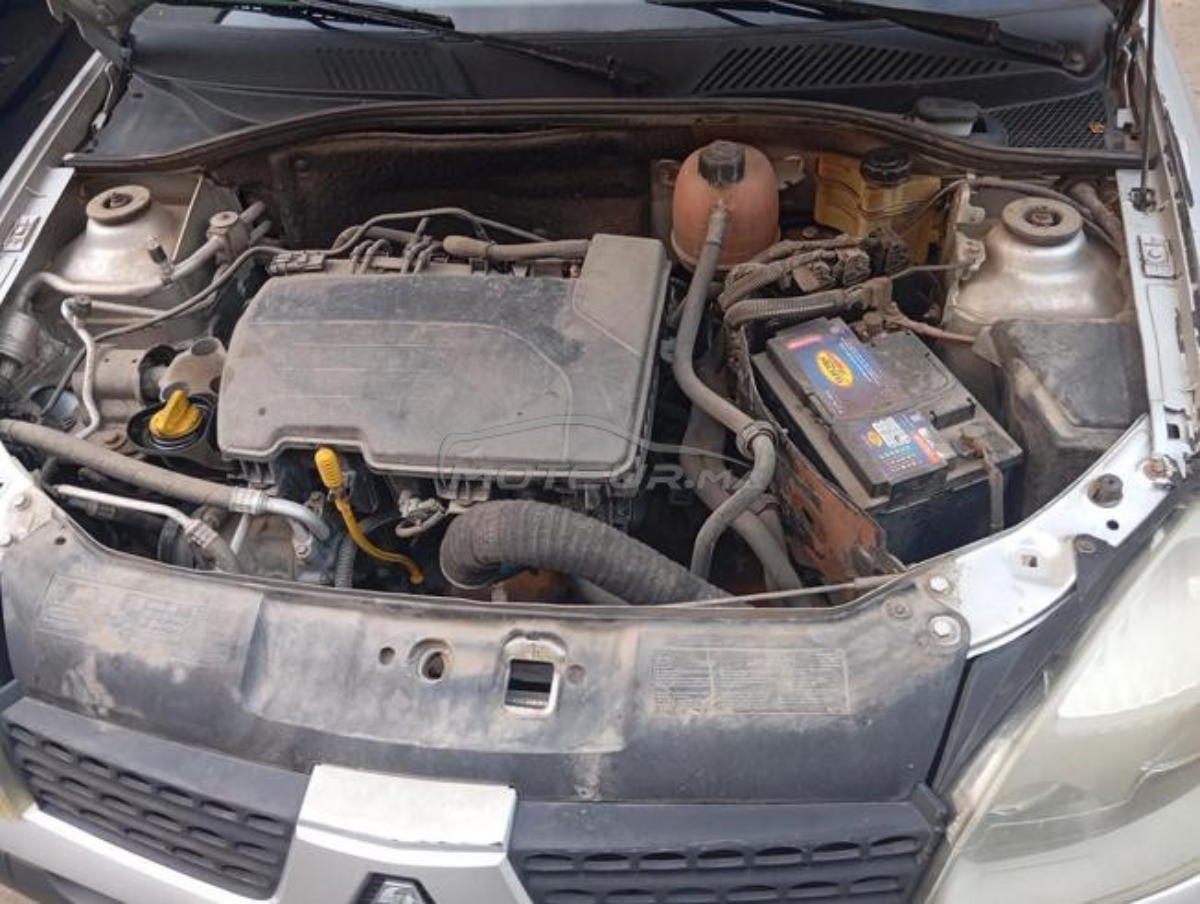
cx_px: 600
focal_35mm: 28
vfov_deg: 49.9
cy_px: 452
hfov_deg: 63.4
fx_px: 972
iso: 766
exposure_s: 1/33.3
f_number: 1.8
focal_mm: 4.22
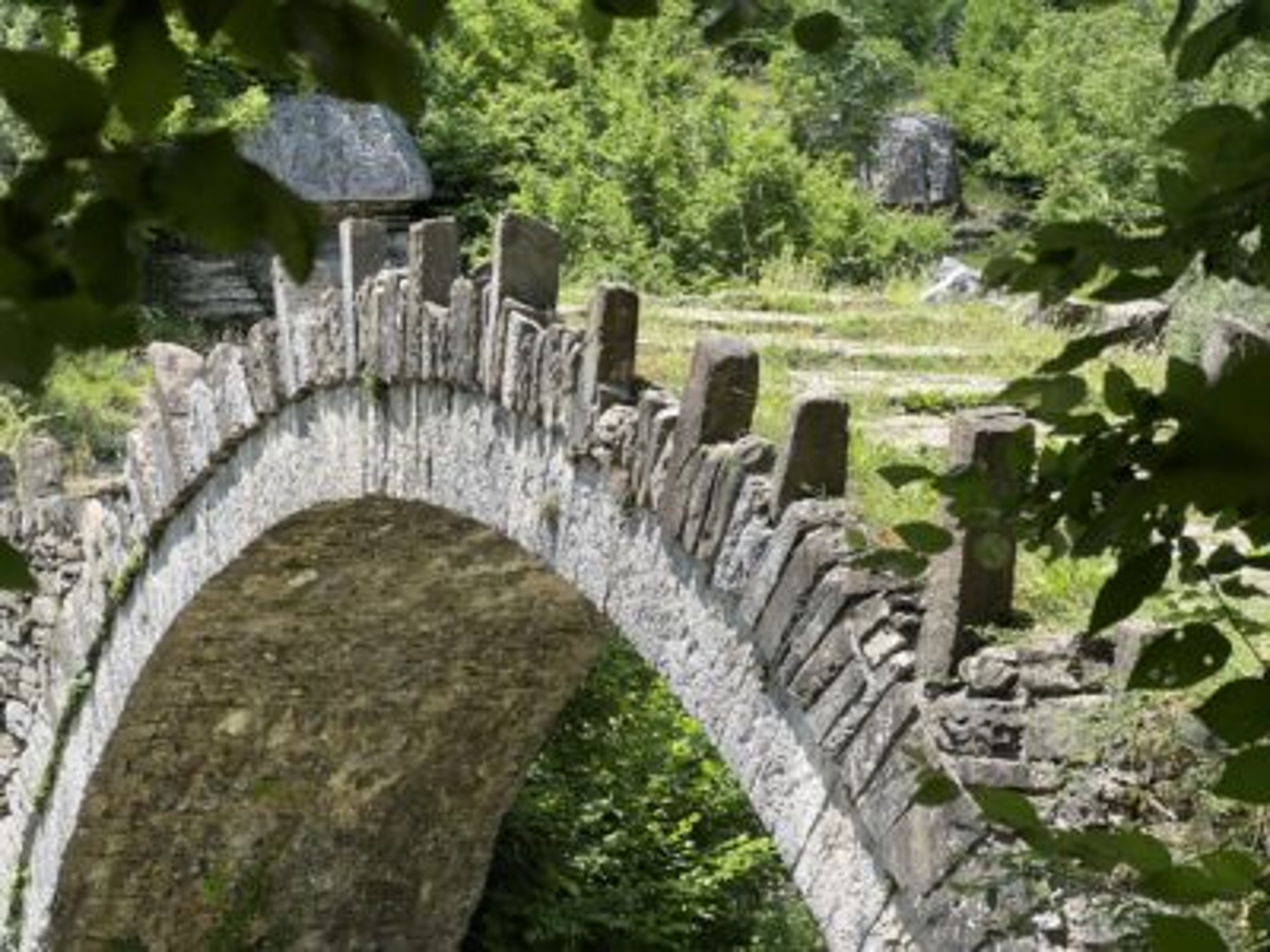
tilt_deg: +2.8
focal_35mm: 77
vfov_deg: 19.1
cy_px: 476
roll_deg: -0.3
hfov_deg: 25.3
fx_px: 2825
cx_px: 635
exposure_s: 1/232
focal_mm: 9
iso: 32
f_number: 2.8
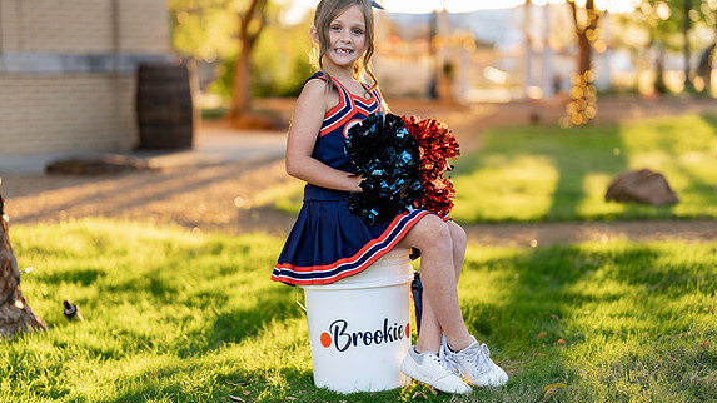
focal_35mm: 64
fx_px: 1216
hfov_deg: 32.8
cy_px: 186
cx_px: 356
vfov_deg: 18.8
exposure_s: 1/400
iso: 100
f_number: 1.2
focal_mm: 50
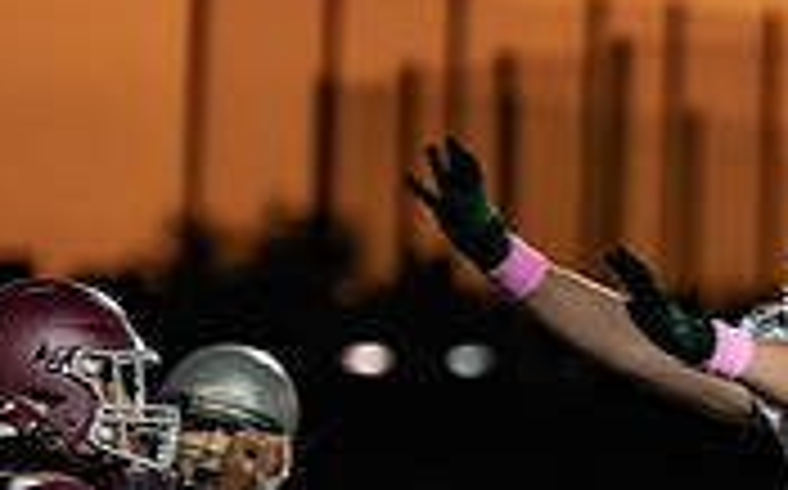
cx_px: 824
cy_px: 648
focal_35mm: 631
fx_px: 13538
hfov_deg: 3.3
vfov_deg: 2.1
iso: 1600
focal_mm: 136
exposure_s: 1/1000
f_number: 2.8
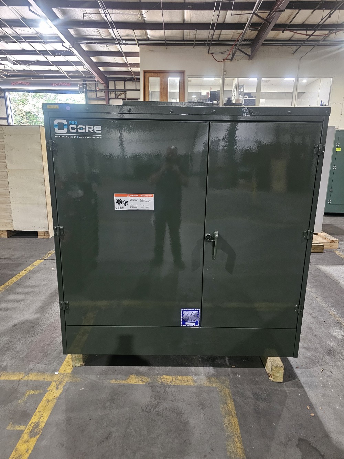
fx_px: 305
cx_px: 172
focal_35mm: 23
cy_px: 230
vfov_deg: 73.9
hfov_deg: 58.9
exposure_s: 1/40
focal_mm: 6.3
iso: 640
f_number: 1.7
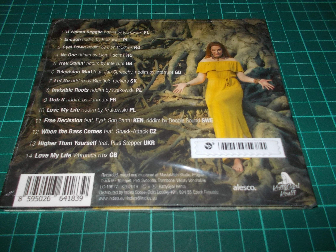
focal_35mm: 29
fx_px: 281
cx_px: 168
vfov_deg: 48.2
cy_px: 126
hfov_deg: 61.7
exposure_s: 1/30
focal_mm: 4.1
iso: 200
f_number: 3.3
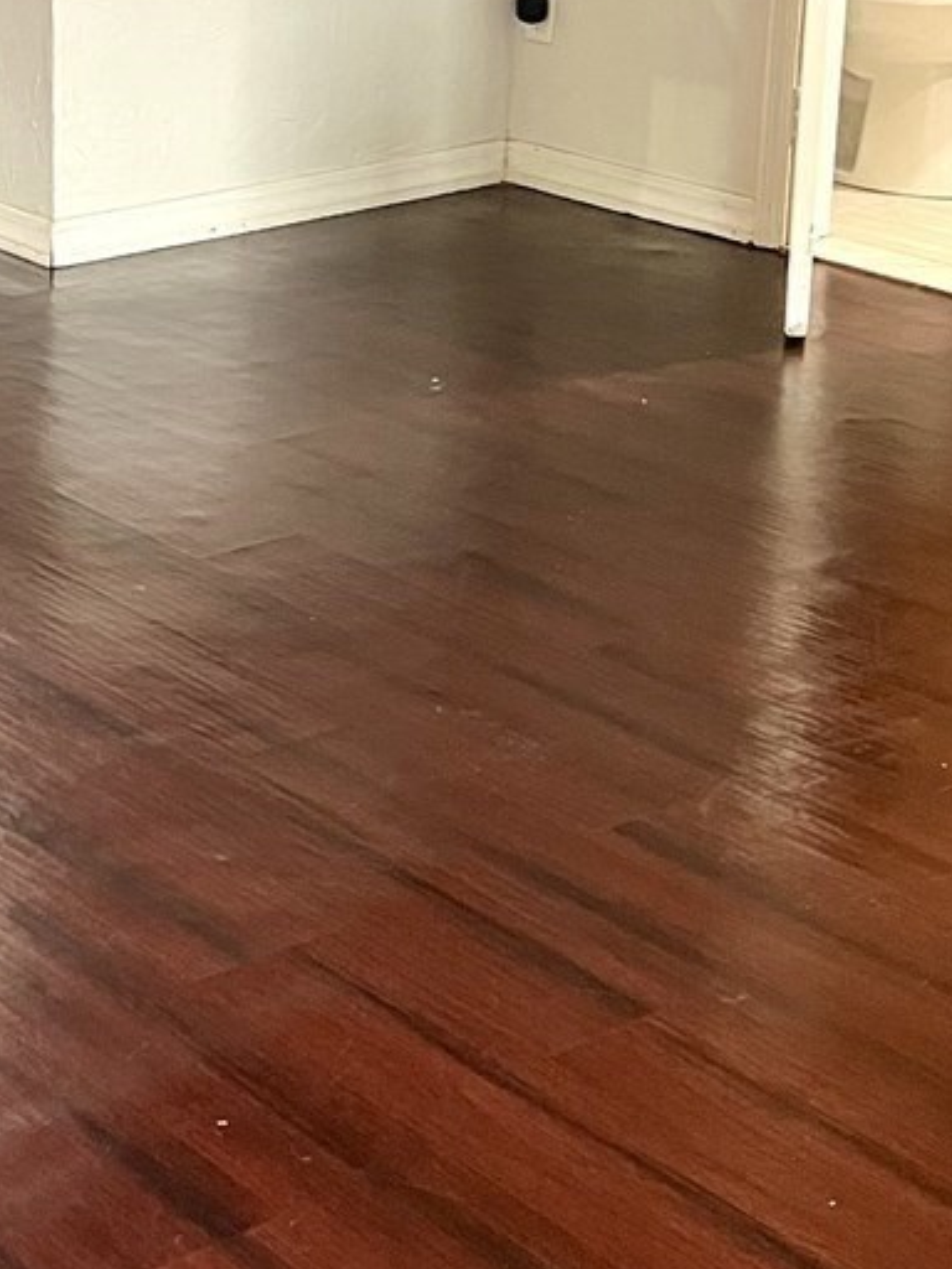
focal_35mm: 78
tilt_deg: -16.0
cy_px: 283
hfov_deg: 18.2
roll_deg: +3.0
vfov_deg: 24.7
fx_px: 2860
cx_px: -107
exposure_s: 1/60
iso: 320
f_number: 1.5
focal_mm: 5.7
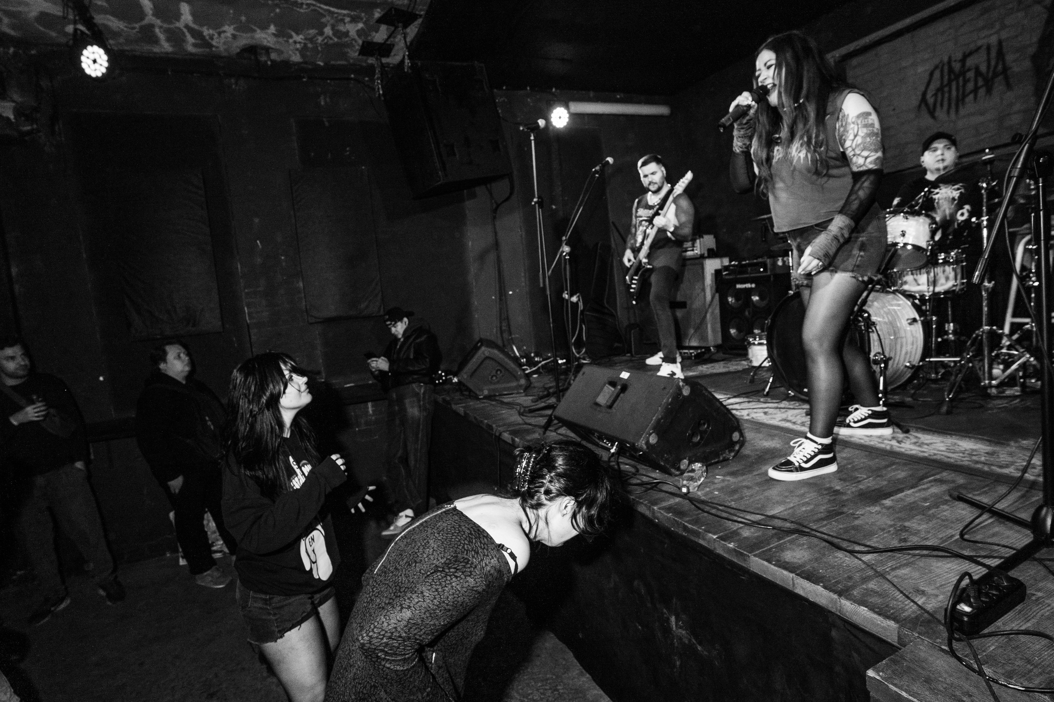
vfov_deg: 66.6
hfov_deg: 89.2
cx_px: 527
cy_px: 351
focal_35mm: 18
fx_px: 534
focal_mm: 17
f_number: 5
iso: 500
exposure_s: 1/15
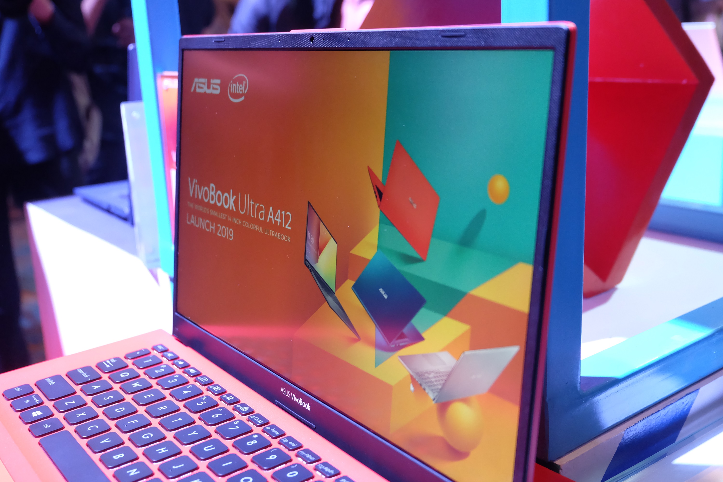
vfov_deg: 35.1
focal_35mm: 38
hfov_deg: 50.7
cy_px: 241
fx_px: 763
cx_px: 362
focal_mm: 25.6
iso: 2500
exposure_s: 1/60
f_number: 4.5
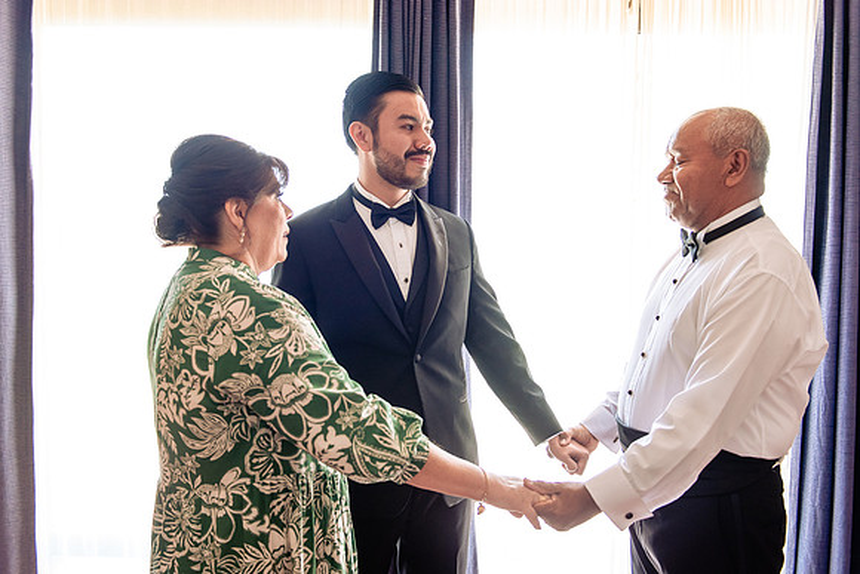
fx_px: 812
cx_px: 412
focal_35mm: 34
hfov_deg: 55.8
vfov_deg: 38.9
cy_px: 275
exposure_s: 1/160
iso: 800
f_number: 3.5
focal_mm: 32
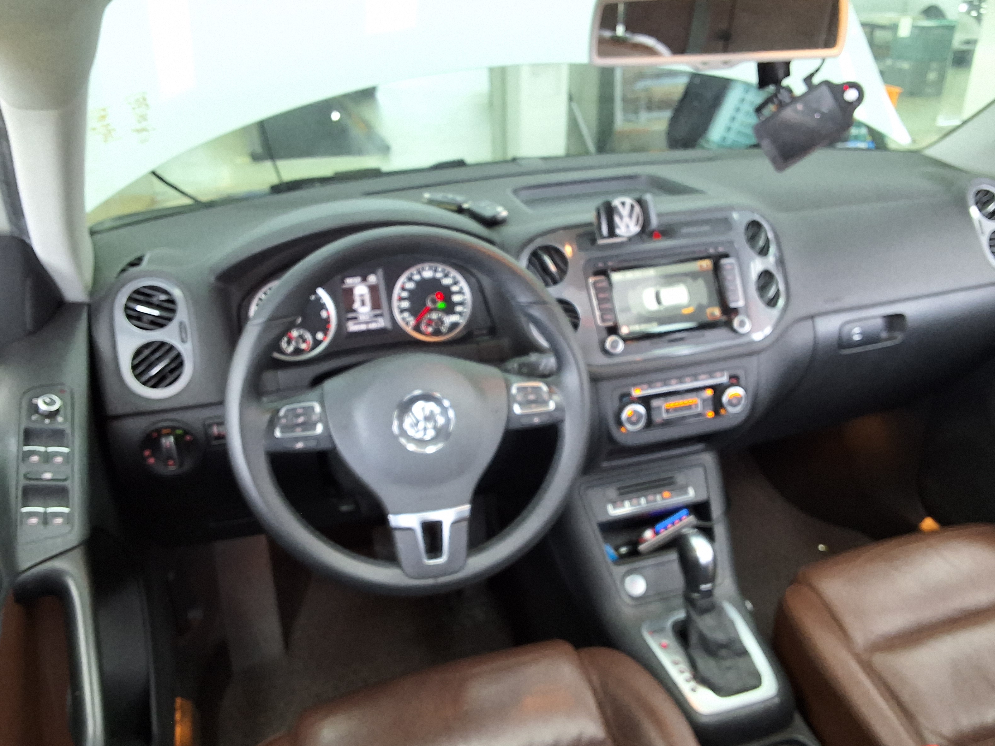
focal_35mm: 29
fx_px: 834
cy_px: 365
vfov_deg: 48.2
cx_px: 505
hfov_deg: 61.7
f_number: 1.9
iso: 125
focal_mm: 2.91
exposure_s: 1/40
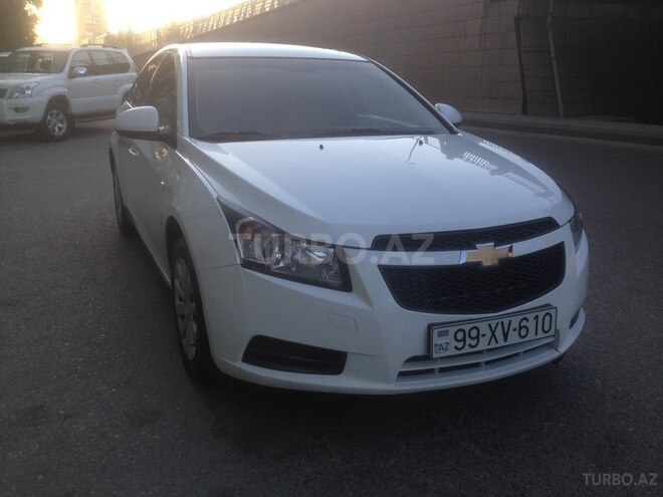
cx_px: 332
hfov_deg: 55.4
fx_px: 632
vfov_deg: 42.9
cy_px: 248
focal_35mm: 33
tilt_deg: -17.2
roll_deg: -0.8
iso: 50
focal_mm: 4.12
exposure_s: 1/227
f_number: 2.4
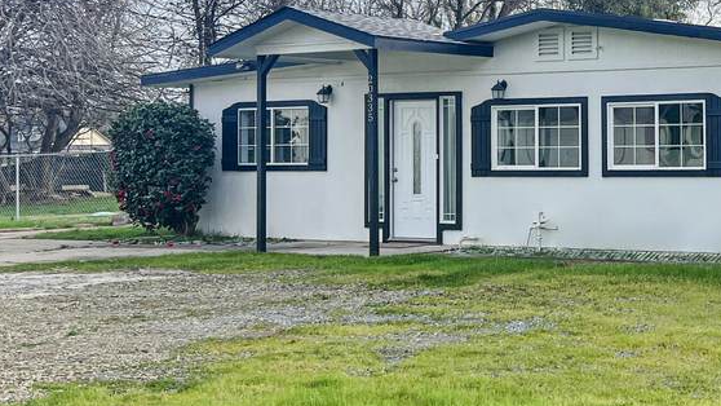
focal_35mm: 65
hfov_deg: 29.4
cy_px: 109
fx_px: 1243
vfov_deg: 18.4
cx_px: 780
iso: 50
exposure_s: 1/1808
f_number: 1.5
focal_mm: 5.7
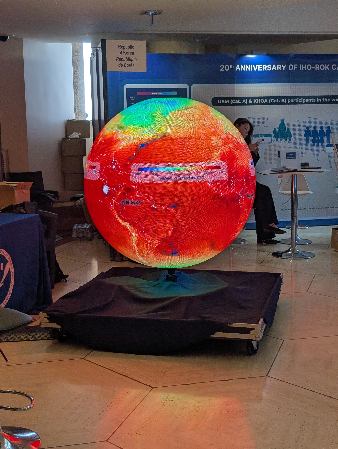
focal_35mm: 49
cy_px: 224
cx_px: 169
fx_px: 636
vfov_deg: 38.9
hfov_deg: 29.7
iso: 30
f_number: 1.68
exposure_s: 1/149
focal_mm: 6.9
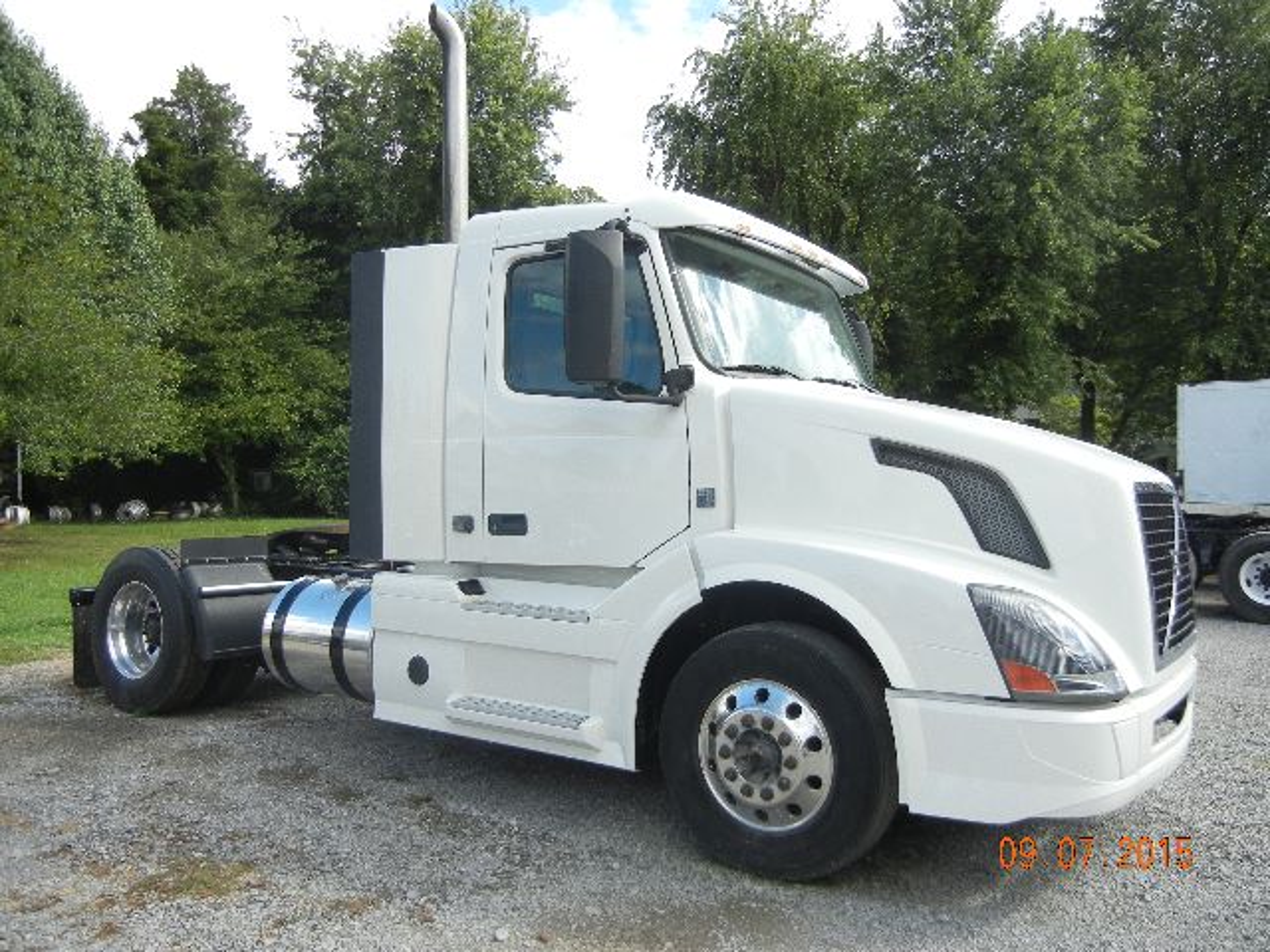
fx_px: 1101
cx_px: 635
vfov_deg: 46.8
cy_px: 476
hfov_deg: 60.0
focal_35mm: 30
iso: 160
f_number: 3.5
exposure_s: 1/625
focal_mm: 5.4
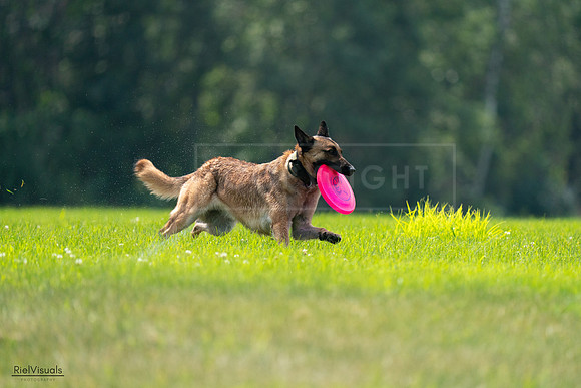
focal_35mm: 493
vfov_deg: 2.8
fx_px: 7958
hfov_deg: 4.2
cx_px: 290
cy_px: 194
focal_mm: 493
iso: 2000
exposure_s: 1/4000
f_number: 6.3
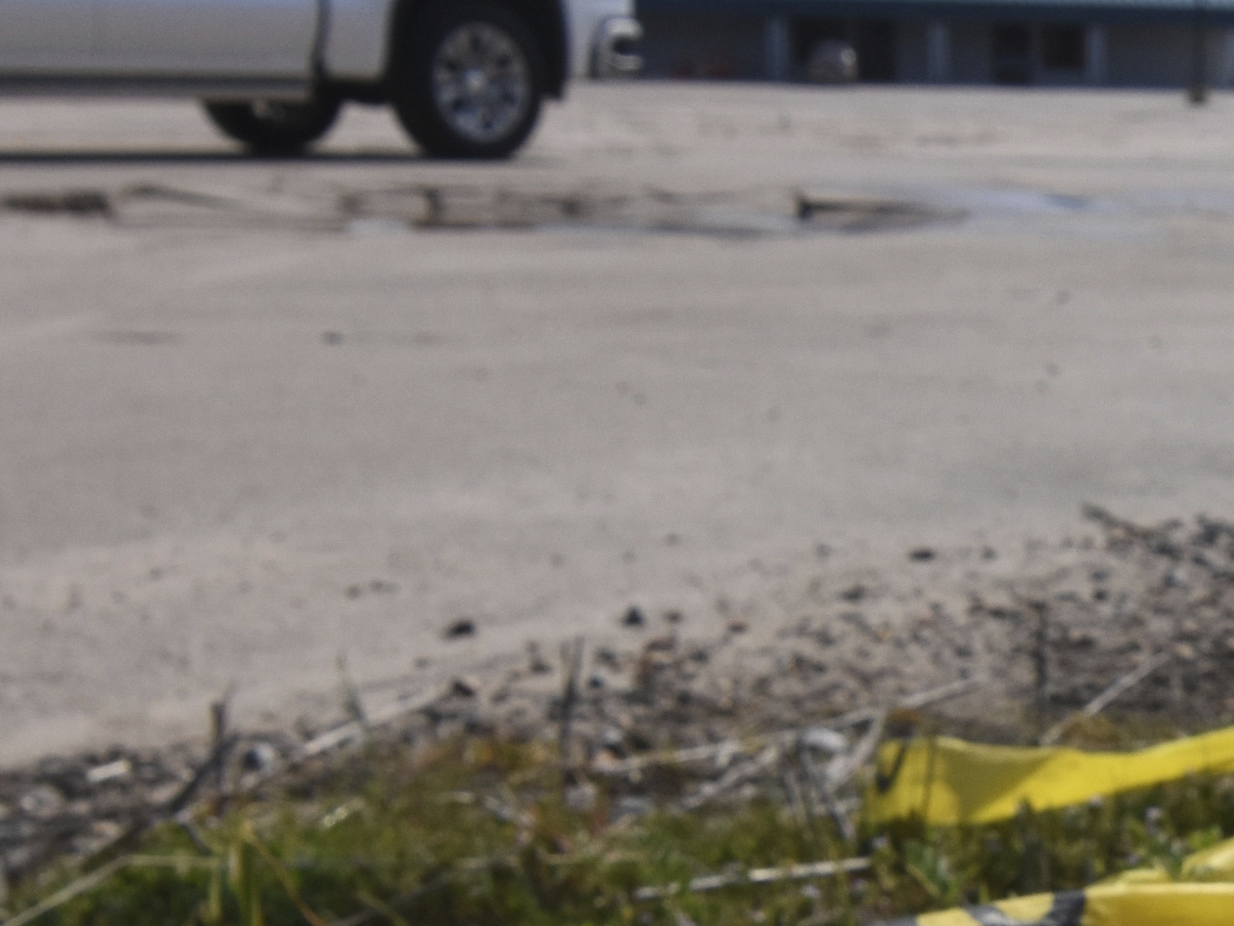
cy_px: 743
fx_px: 2279
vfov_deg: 22.6
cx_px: 1216
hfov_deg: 28.5
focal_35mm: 64
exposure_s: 1/2000
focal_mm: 11
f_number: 7.1
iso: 400
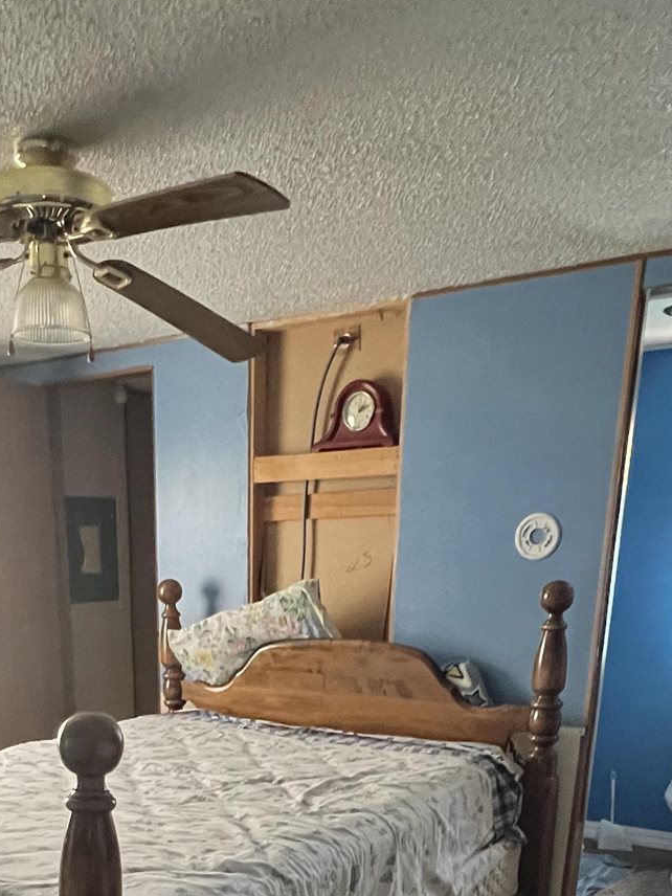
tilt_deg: -20.5
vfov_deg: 45.2
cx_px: 195
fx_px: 906
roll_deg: +1.2
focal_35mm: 35
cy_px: 880
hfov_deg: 39.9
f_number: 1.8
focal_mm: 1.57
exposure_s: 1/59
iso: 1000
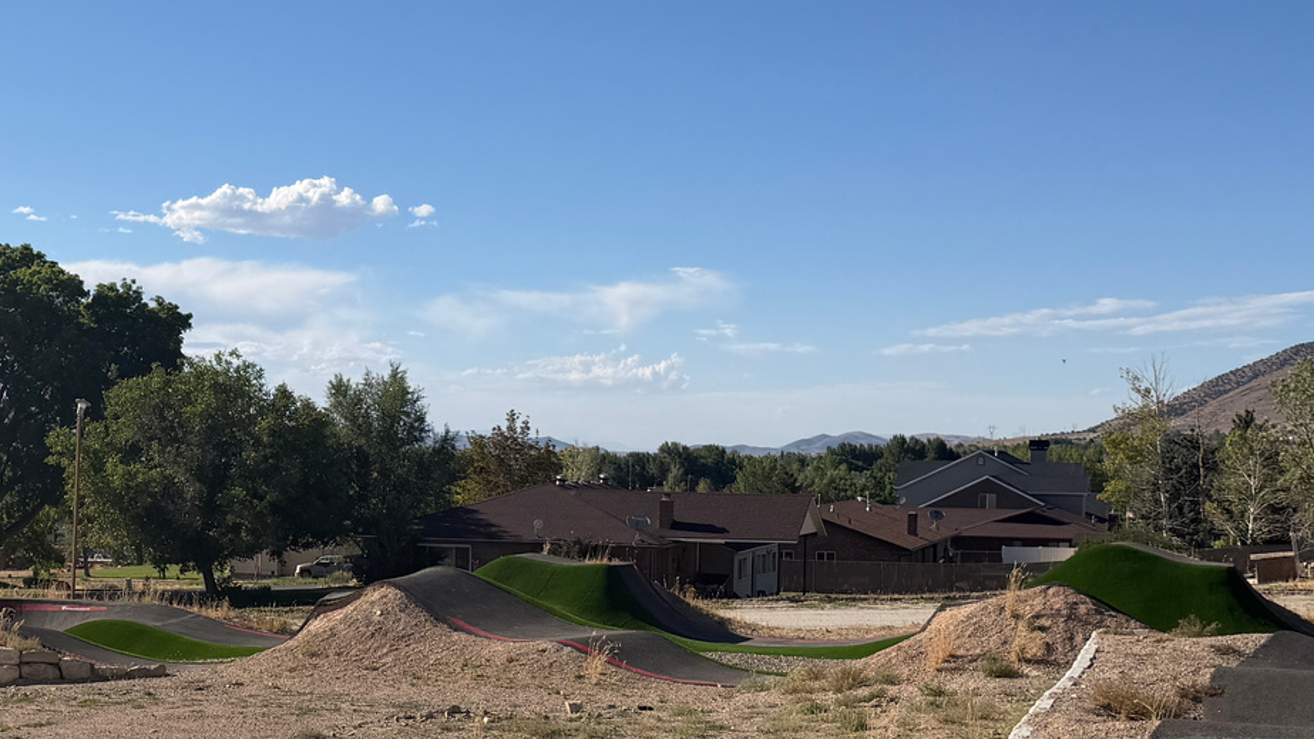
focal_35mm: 58
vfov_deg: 20.6
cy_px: 531
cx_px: 362
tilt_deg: -0.2
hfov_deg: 35.4
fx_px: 2021
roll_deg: +0.3
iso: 80
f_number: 1.78
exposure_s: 1/8130
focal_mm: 6.76
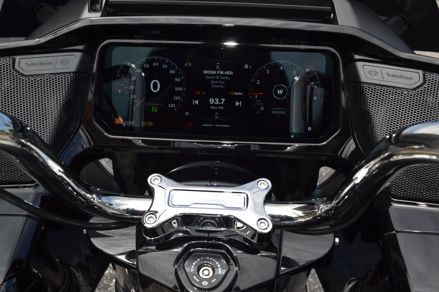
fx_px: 549
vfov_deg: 29.9
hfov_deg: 43.6
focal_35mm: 45
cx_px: 220
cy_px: 146
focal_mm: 30
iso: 100
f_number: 8
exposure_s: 1/200
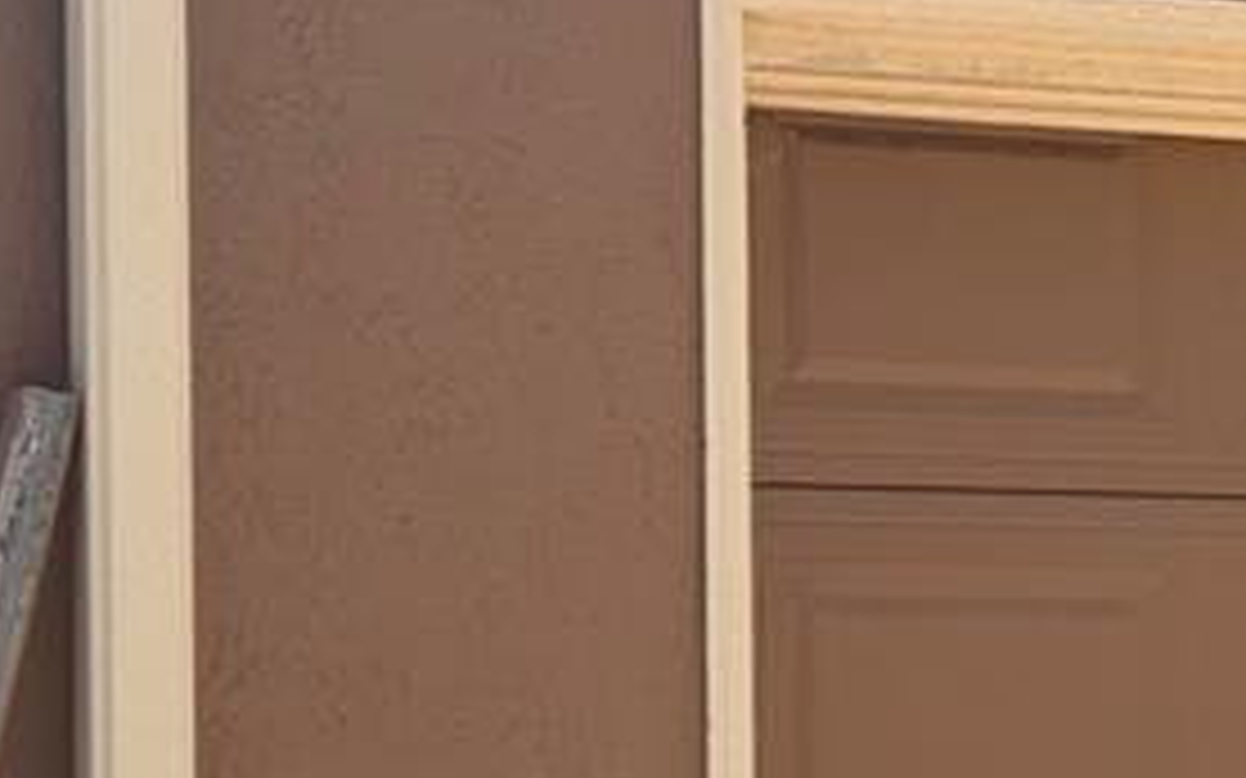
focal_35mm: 188
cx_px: 2182
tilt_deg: +1.1
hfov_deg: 10.5
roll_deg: +0.9
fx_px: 6383
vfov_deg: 7.0
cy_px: 704
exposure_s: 1/1818
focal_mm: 6.76
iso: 64
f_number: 1.78
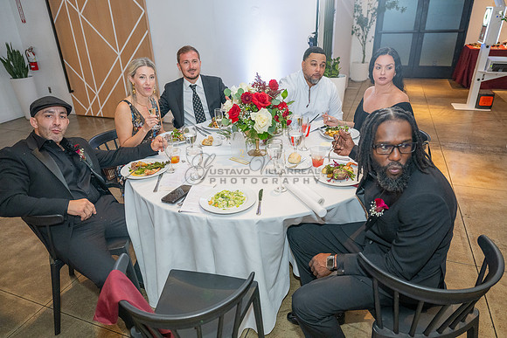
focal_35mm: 24
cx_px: 254
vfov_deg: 53.2
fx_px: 338
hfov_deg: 73.7
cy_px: 169
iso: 2000
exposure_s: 1/200
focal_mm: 24
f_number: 2.8
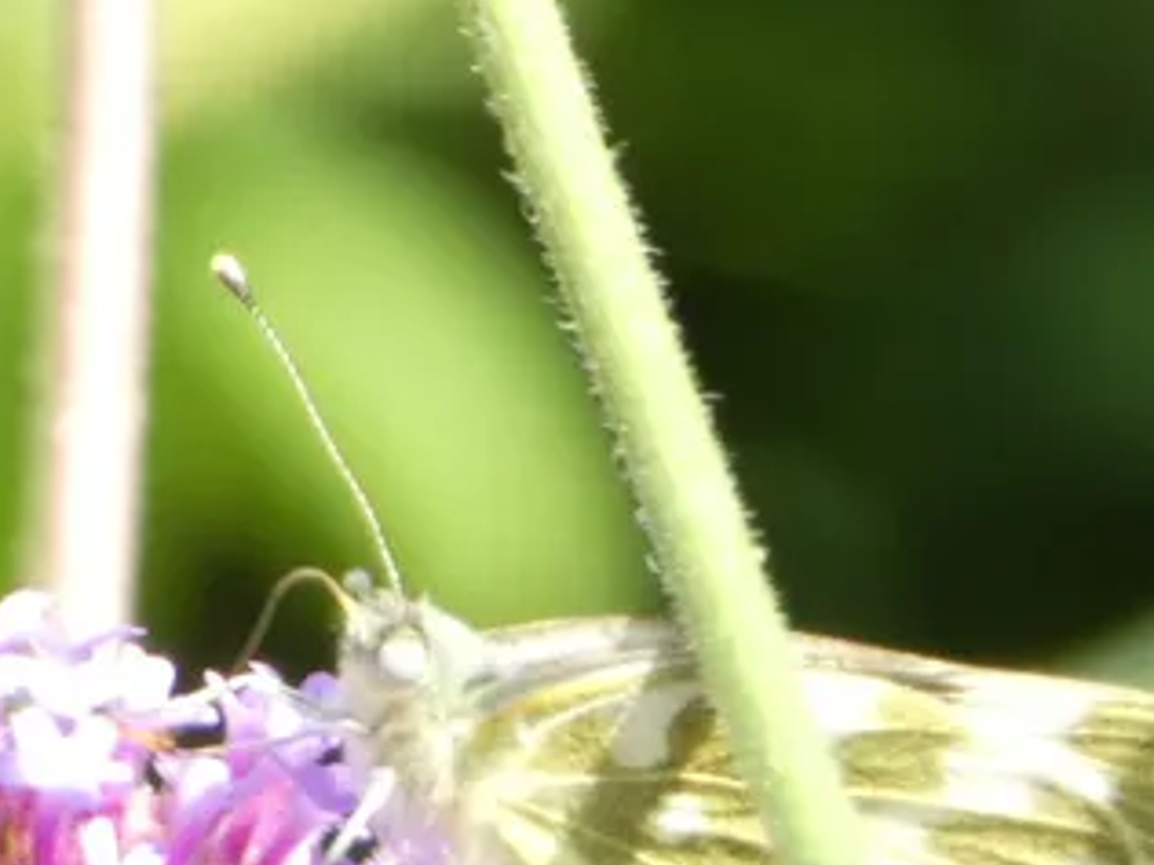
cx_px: 394
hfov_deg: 1.8
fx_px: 35871
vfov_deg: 1.4
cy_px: 869
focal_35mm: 1076
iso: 250
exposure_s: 1/100
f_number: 5.6
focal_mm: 95.2
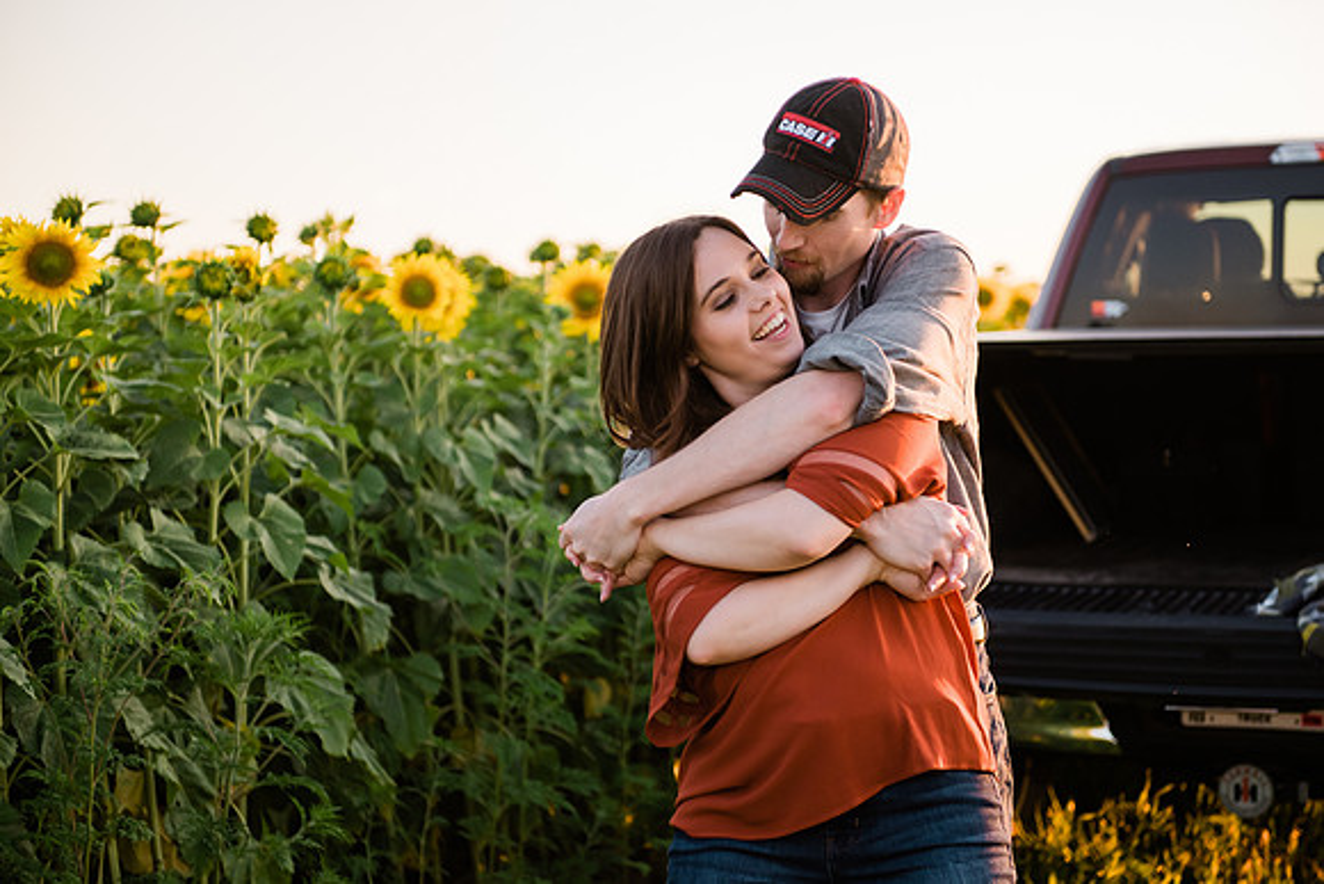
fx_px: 2831
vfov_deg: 17.7
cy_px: 449
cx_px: 696
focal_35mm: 77
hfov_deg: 26.3
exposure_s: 1/400
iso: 320
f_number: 2.8
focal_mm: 70
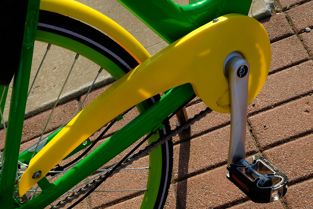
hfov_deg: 38.9
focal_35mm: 51
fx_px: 444
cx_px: 156
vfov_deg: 26.5
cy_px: 104
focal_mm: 34.3
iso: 200
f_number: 22
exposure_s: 1/30
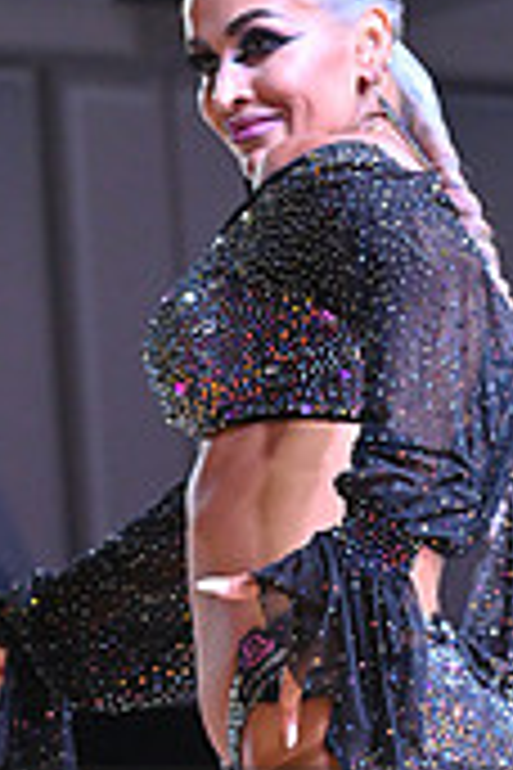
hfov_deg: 5.1
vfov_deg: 7.5
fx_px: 5792
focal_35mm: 271
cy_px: 919
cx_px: 146
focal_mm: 80
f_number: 5.6
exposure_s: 1/400
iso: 2500
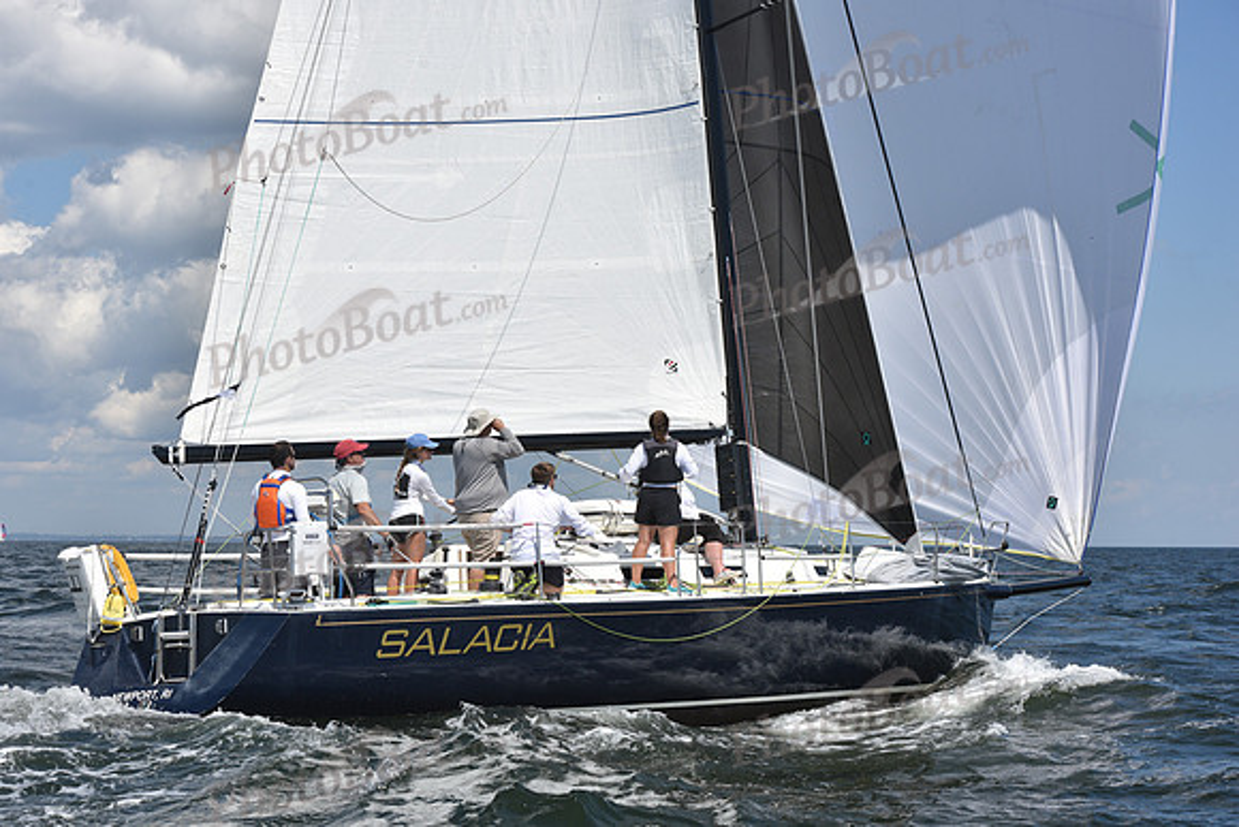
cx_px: 620
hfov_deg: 28.8
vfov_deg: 19.5
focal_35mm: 70
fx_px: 2410
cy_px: 414
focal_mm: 70
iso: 320
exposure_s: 1/1250
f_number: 10
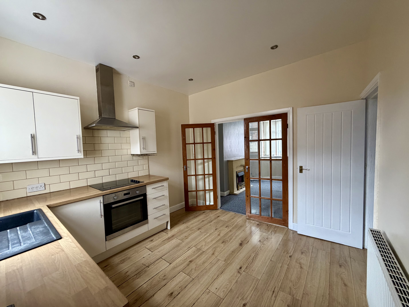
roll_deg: +2.0
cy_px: 154
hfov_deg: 102.1
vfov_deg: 85.7
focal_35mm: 14
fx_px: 165
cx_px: 204
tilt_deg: -2.9
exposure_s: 1/121
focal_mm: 2.22
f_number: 2.2
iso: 250
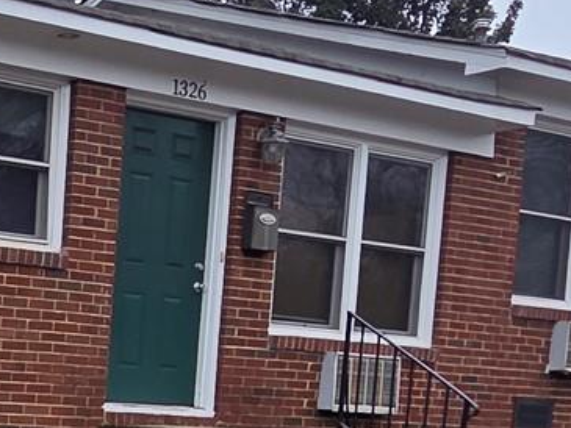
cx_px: -149
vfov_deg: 19.3
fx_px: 1205
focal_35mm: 73
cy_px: 484
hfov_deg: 23.8
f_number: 2.2
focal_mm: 2.2
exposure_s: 1/313
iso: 50
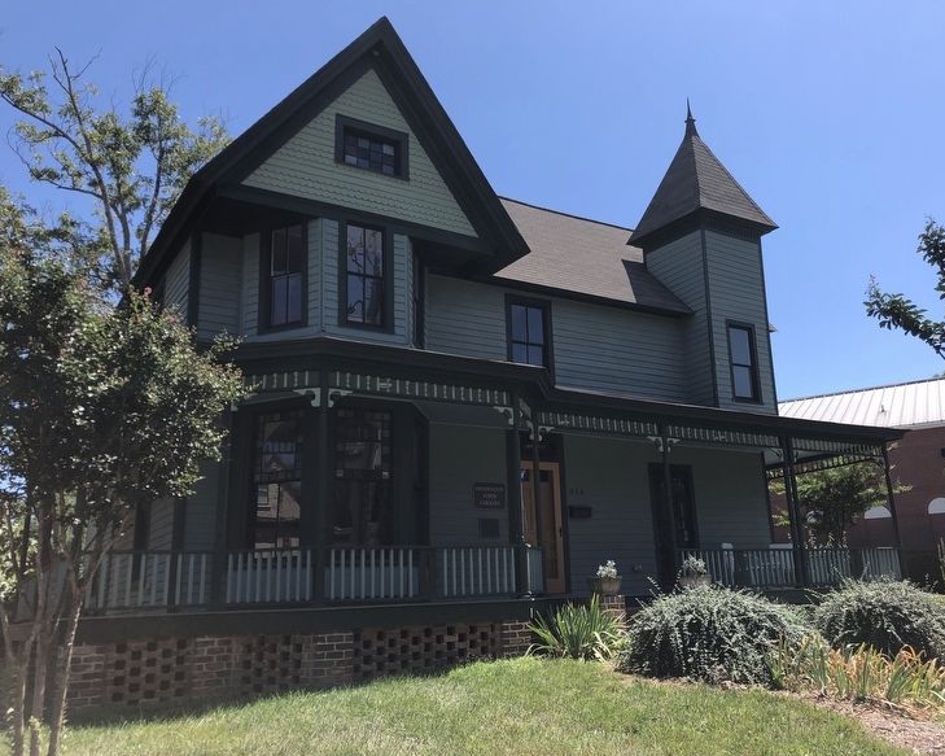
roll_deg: +3.6
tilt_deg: +14.4
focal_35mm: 30
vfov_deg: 48.5
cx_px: 508
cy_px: 380
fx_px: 839
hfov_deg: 58.7
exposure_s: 1/1185
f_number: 1.8
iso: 20
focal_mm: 4
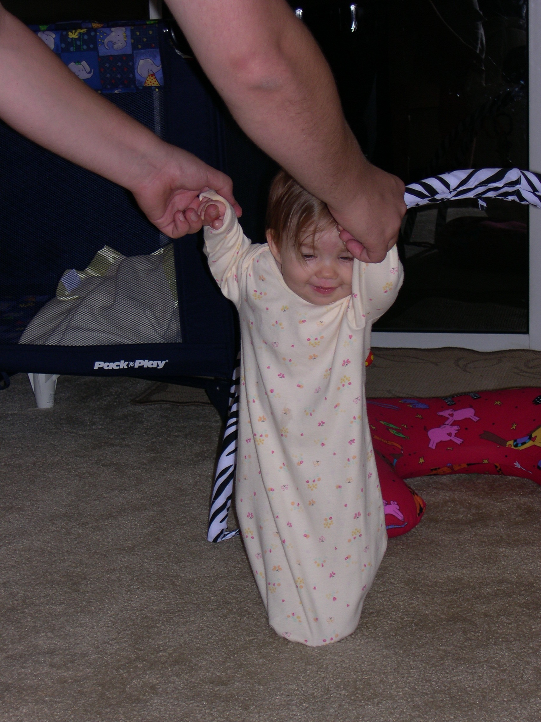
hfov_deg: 19.1
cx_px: 270
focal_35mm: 77
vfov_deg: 25.3
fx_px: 1605
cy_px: 361
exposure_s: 1/60
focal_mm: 16.3
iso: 100
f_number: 4
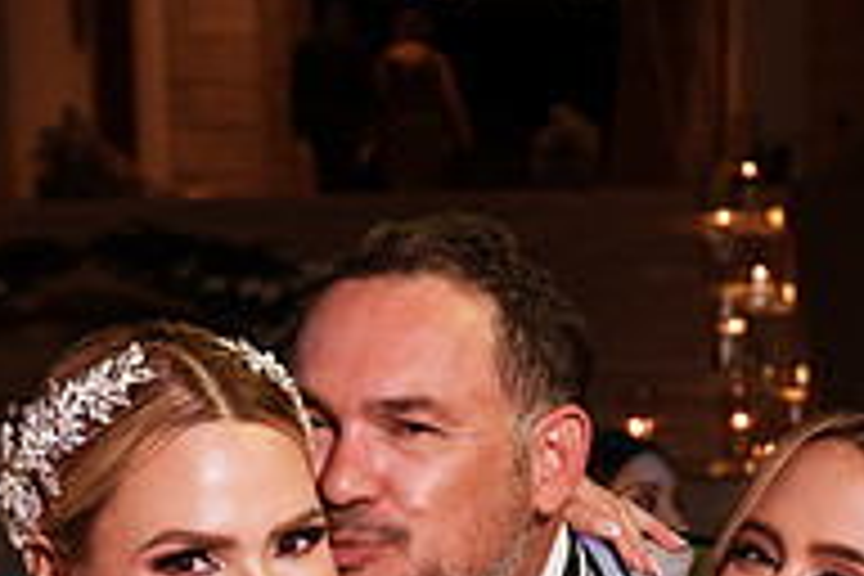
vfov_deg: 10.7
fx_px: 3000
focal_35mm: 125
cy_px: 800
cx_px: 600
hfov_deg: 16.3
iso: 2000
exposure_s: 1/250
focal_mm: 35
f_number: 4.5
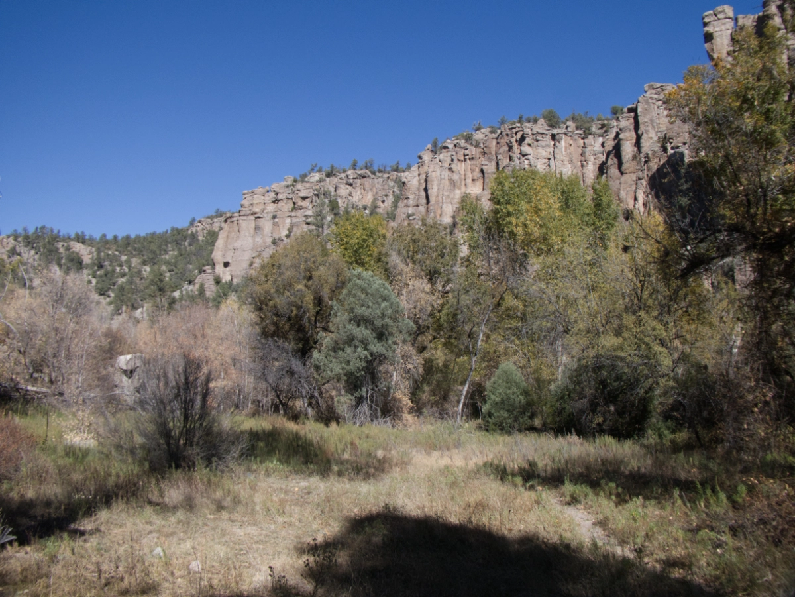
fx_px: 758
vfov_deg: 43.0
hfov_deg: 55.3
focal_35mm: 33
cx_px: 398
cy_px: 298
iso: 80
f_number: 4
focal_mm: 5.4
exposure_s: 1/1000
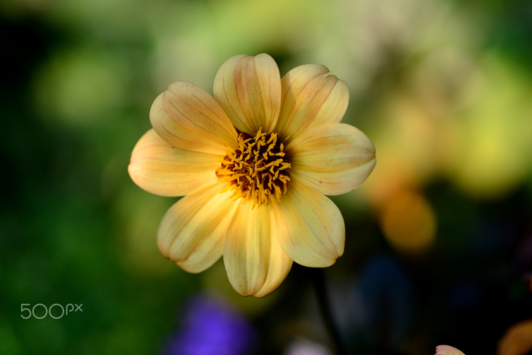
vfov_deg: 15.2
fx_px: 1330
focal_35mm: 90
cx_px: 266
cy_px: 178
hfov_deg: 22.6
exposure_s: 1/1500
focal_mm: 90
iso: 200
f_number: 6.7
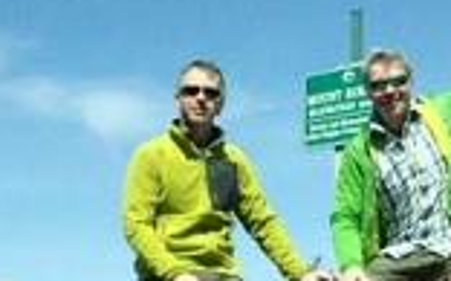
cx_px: 202
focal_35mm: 119
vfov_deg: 10.6
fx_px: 1461
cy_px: 430
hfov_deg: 17.5
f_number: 10
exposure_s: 1/2000
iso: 1600
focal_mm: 6.42
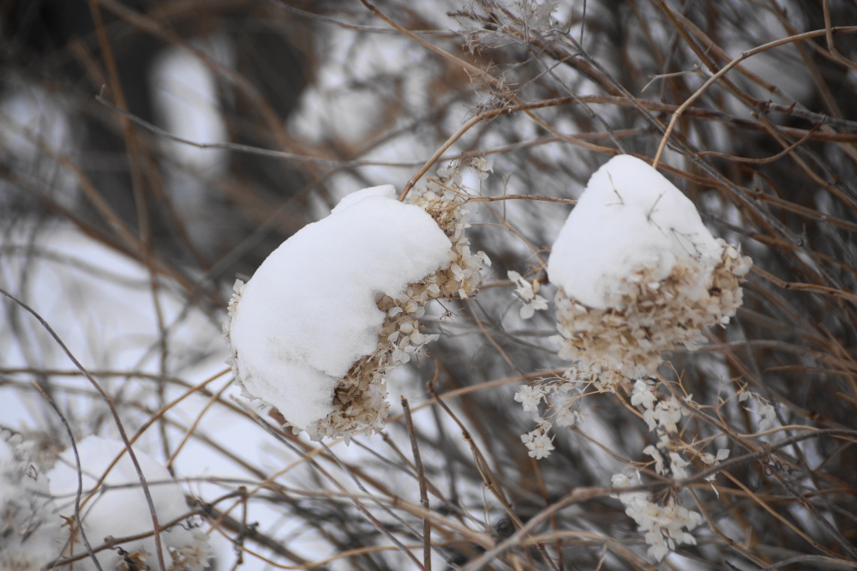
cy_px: 286
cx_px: 428
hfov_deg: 5.5
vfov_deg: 3.7
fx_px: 8924
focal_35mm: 375
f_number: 6.3
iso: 200
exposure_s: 1/400
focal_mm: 250
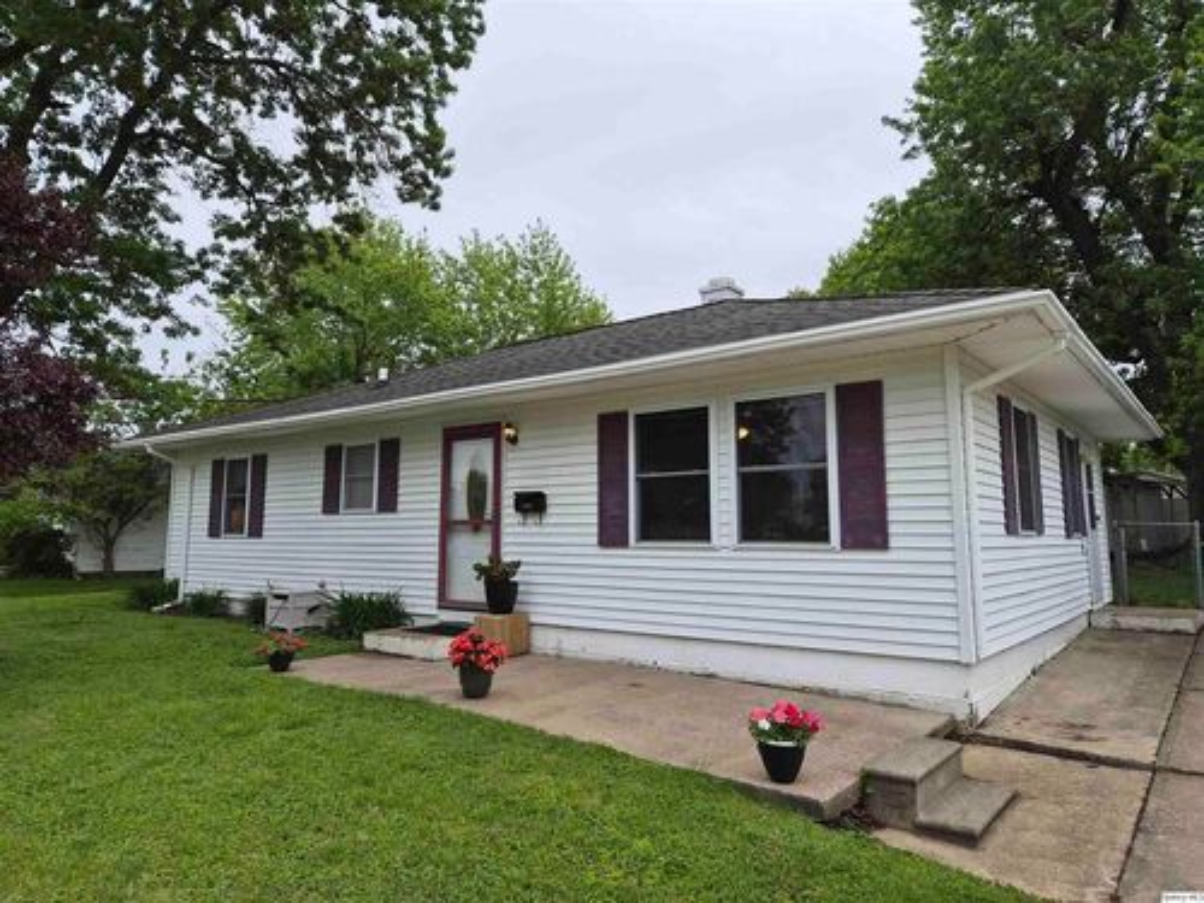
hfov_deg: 73.9
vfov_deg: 58.9
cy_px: 452
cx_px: 602
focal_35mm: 23
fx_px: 800
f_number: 1.8
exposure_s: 1/1824
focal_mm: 5.4
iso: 80
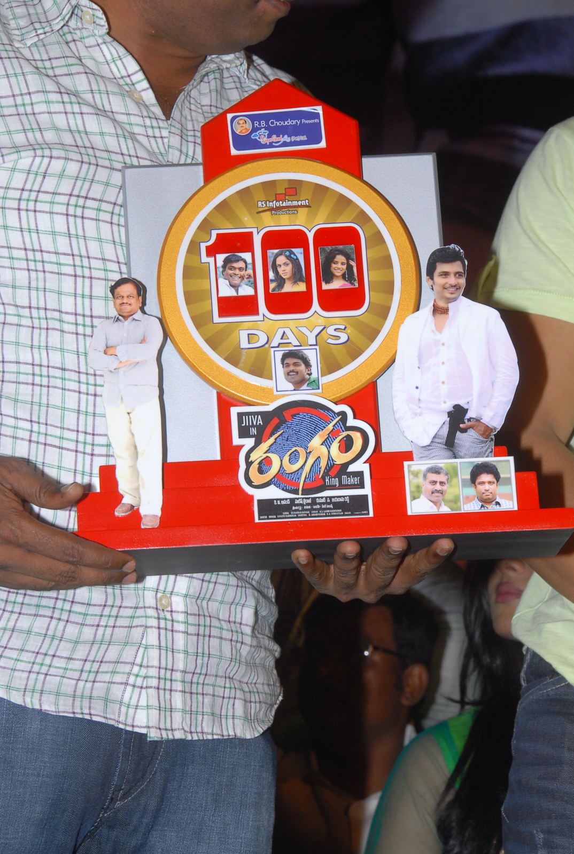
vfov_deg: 17.0
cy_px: 427
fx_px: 2856
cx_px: 287
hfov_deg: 11.5
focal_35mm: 120
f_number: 13
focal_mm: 80
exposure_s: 1/125
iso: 320
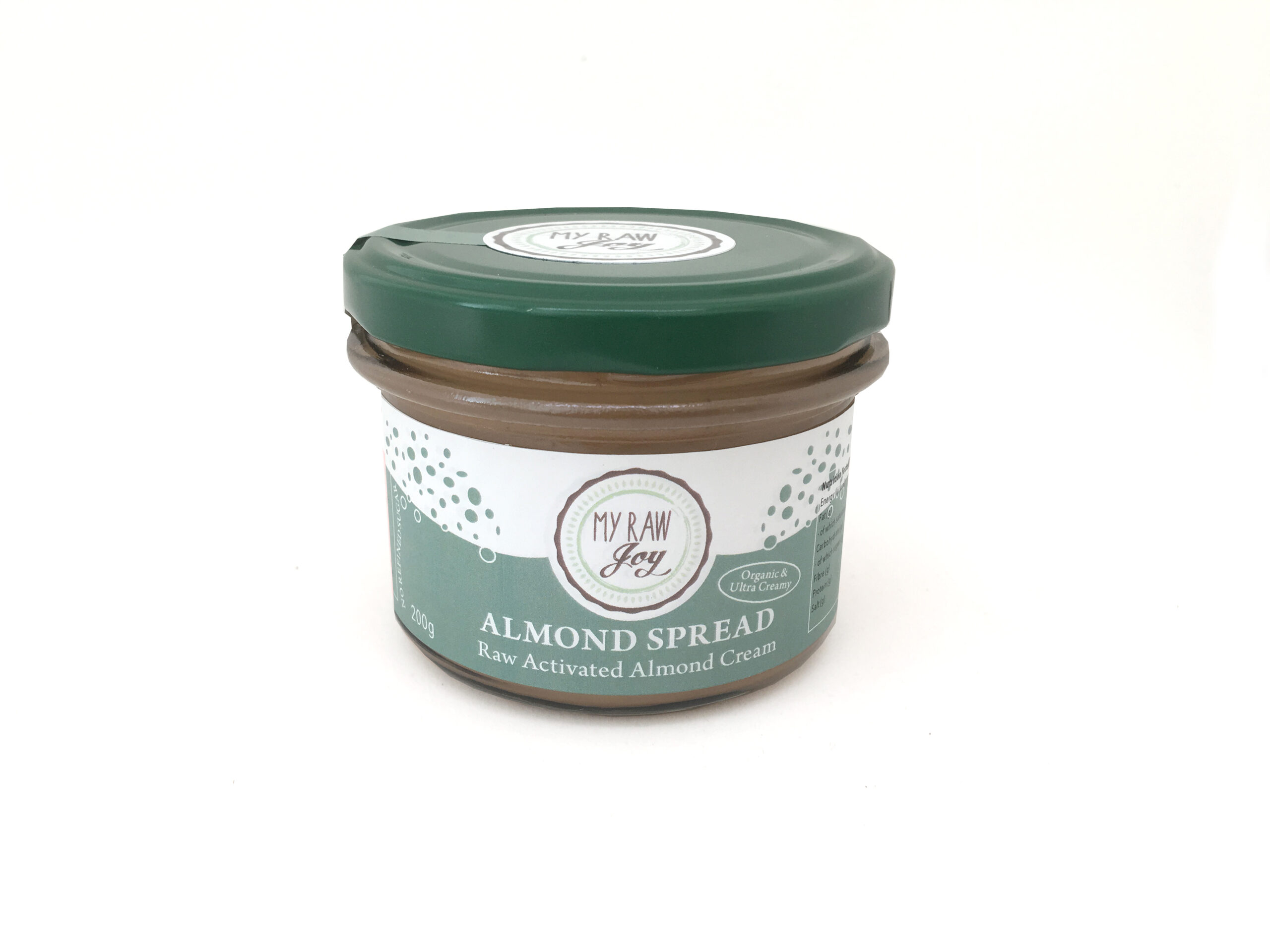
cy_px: 476
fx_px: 1064
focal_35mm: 29
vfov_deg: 48.2
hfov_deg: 61.7
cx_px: 635
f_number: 2.2
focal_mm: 4.15
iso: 25
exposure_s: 1/33
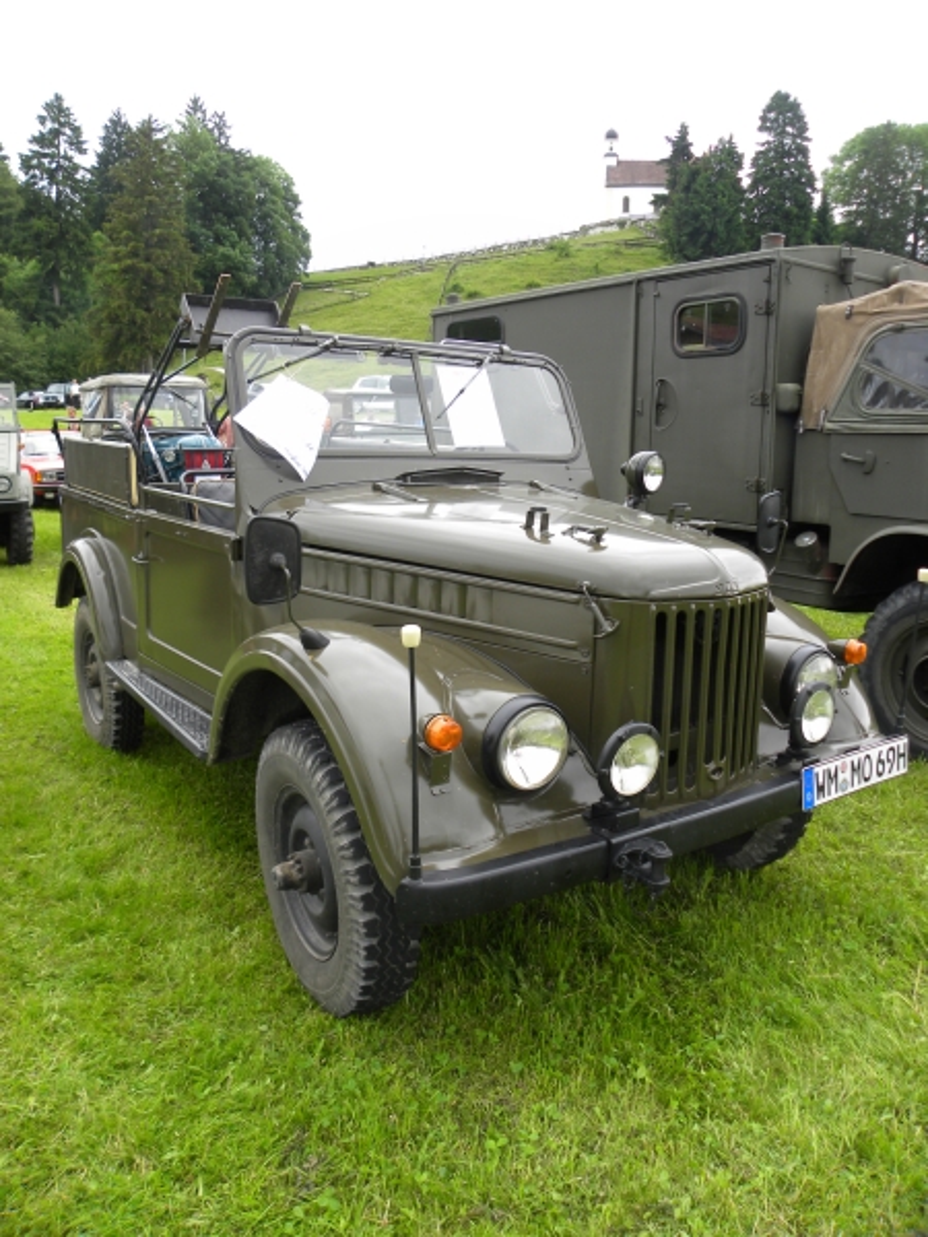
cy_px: 618
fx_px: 929
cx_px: 464
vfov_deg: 67.3
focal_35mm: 26
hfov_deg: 53.1
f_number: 3.2
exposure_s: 1/95.5
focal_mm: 4.6
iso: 64
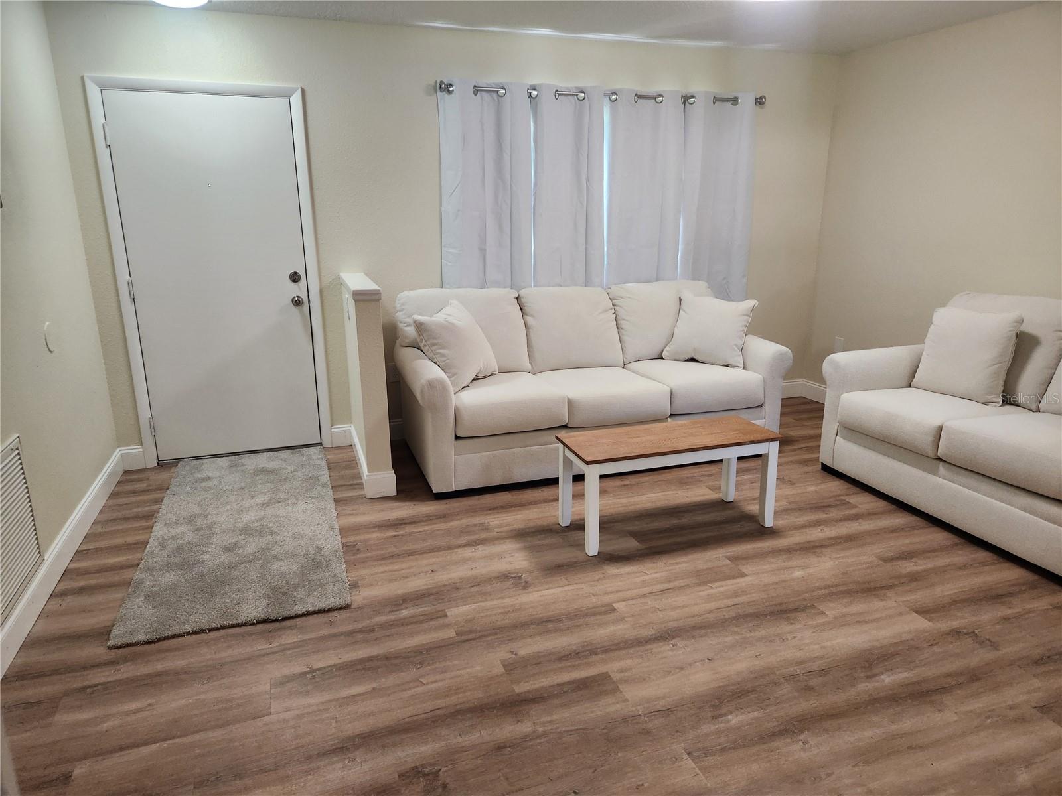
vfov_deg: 58.9
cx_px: 531
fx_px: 706
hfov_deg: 73.9
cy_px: 398
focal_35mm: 23
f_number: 1.8
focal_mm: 5.4
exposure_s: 1/120
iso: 200
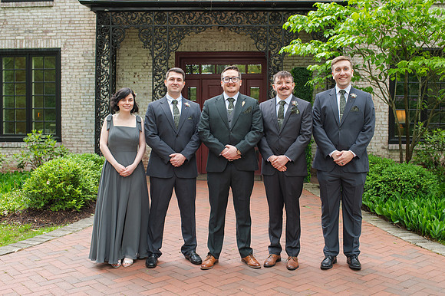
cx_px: 227
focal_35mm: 43
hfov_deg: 45.8
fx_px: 527
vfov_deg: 31.4
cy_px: 146
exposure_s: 1/320
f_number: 3.5
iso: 400
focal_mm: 35
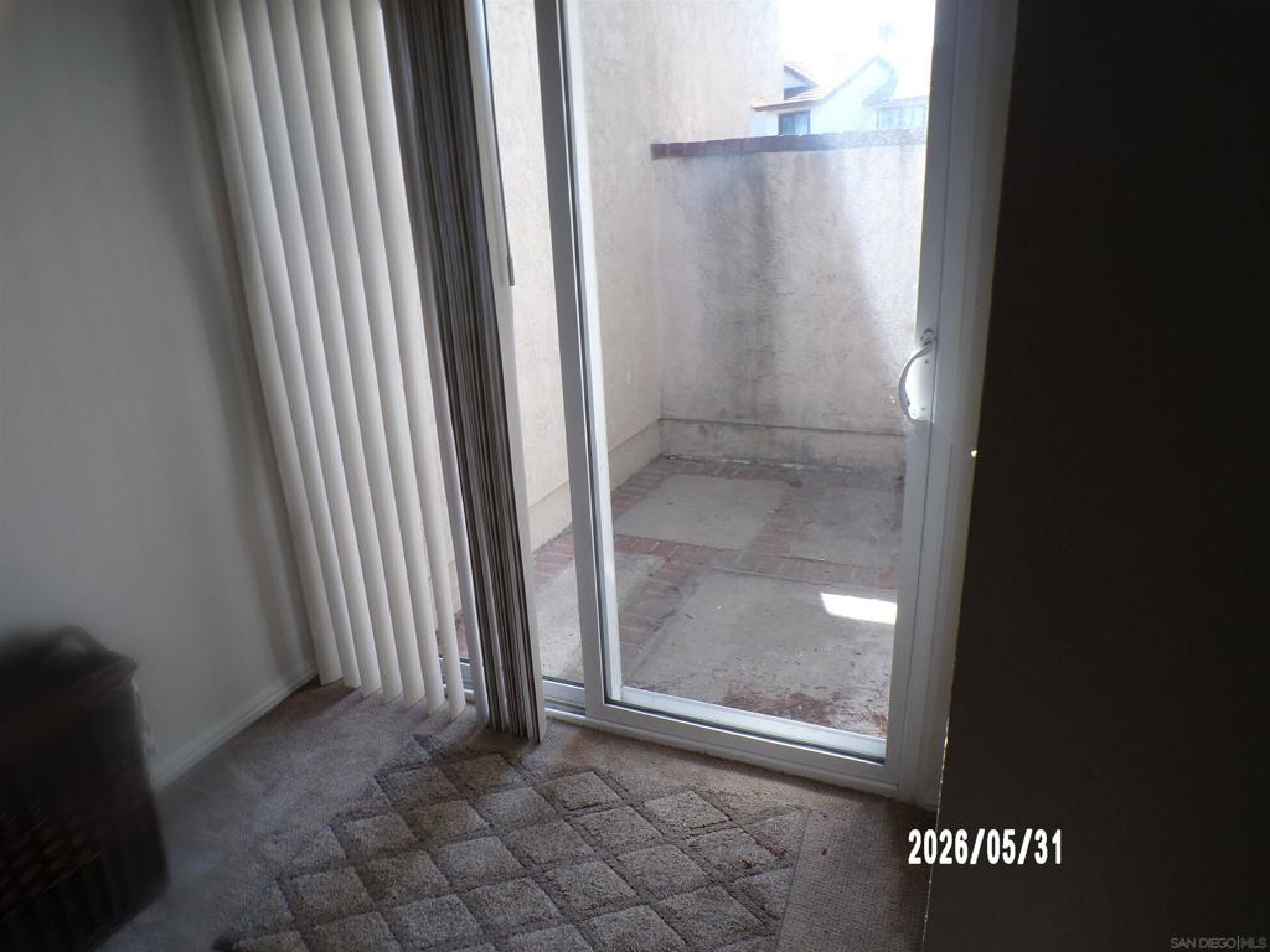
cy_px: 476
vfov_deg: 56.8
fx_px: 881
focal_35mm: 24
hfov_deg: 71.6
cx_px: 635
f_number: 4.4
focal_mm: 4.3
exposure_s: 1/50
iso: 100
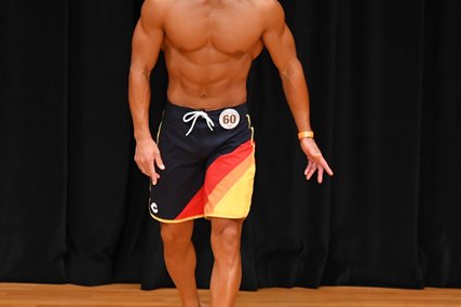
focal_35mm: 517
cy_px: 174
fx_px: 6615
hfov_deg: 4.0
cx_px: 230
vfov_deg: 2.7
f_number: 5.6
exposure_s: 1/400
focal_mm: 190
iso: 4000
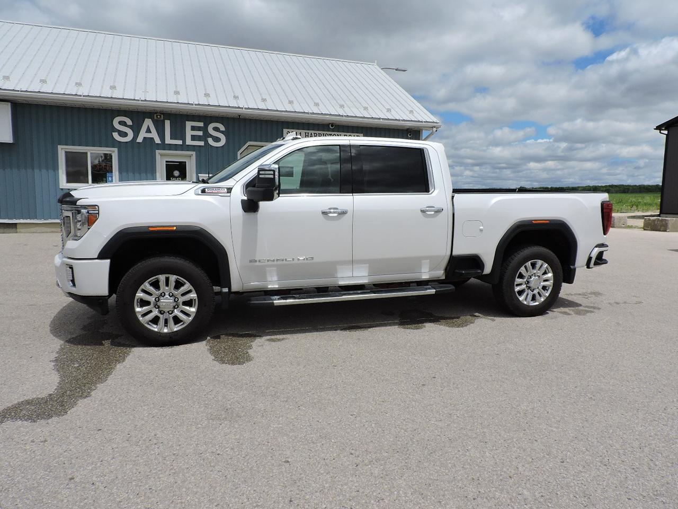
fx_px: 470
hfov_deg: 71.6
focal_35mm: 24
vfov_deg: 56.8
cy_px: 254
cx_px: 339
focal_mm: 4.3
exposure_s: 1/1600
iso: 100
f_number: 4.2
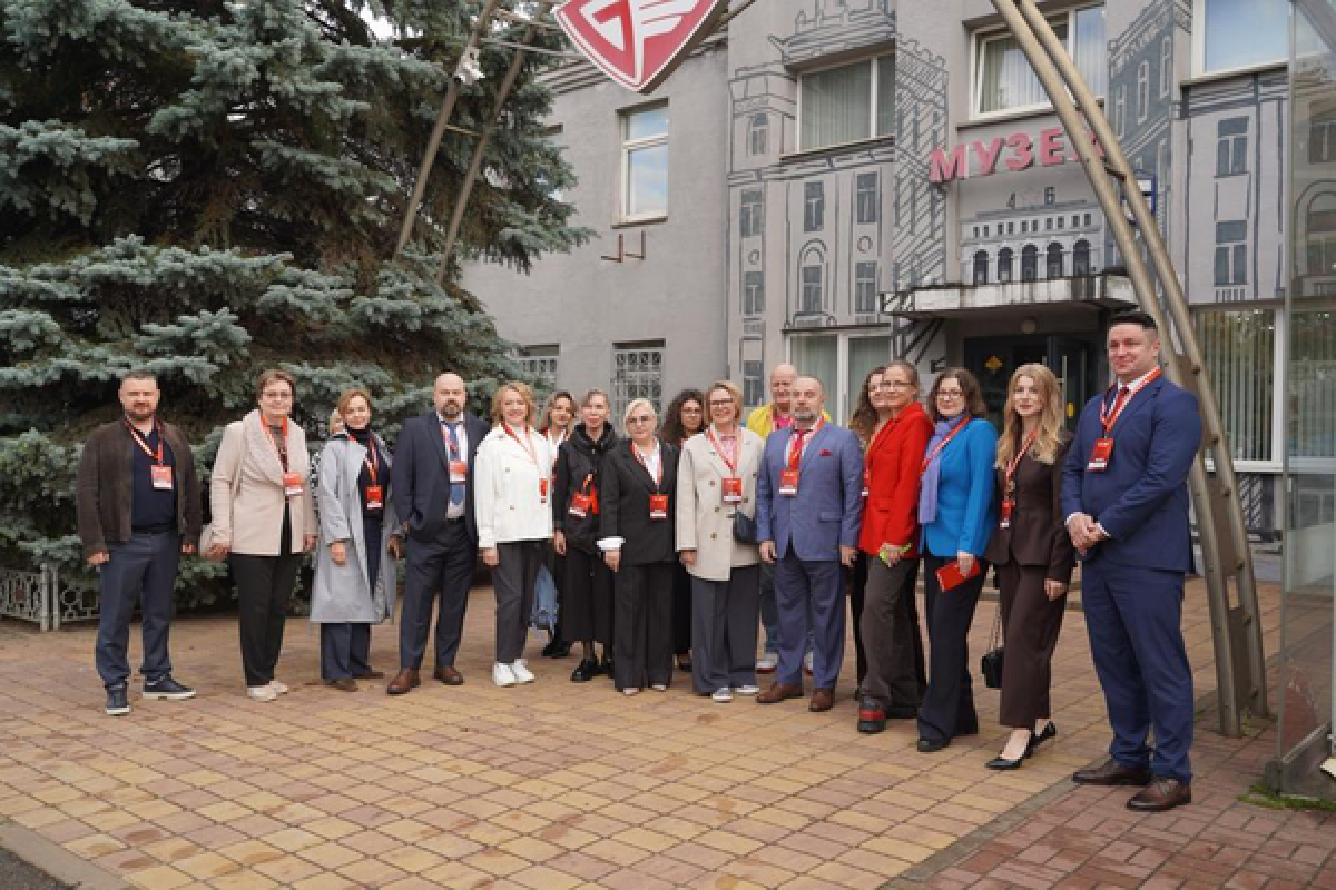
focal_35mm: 30
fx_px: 1113
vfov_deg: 43.6
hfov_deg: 61.9
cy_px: 445
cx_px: 668
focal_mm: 30
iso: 100
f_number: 4
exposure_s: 1/160
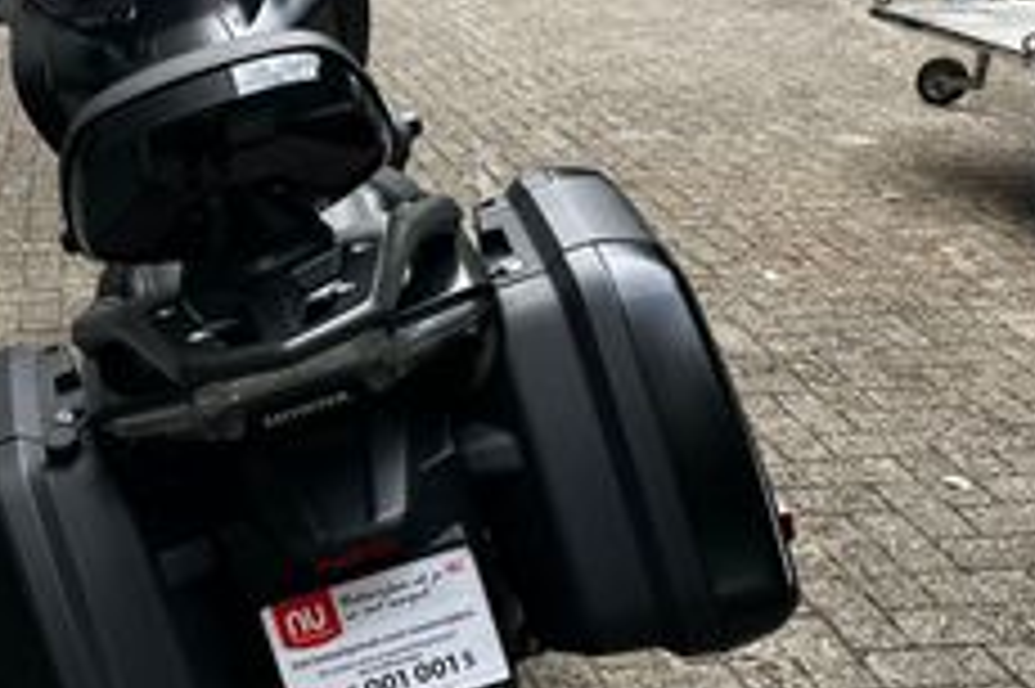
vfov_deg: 28.6
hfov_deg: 40.6
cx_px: 238
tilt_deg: -23.7
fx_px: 1350
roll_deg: +1.9
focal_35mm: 47
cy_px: 369
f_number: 1.6
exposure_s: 1/260
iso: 40
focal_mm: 5.1
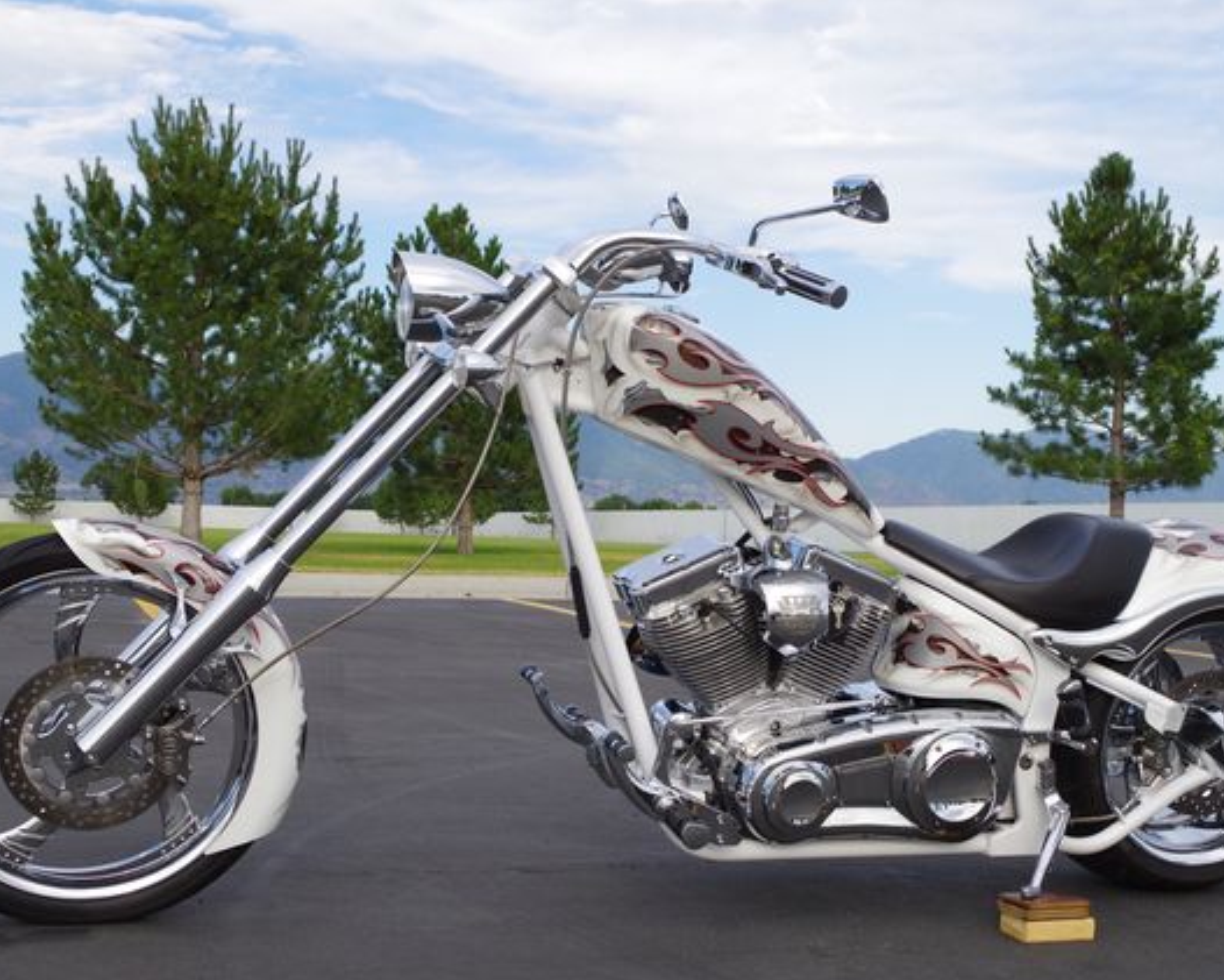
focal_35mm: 48
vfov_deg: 31.5
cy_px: 492
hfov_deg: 38.8
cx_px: 605
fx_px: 1739
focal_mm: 28.13
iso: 200
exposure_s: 1/125
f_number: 11
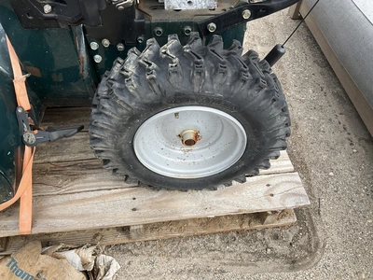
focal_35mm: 29
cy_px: 140
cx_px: 186
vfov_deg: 48.2
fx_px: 312
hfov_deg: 61.7
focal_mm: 3
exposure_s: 1/635
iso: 25
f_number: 1.8
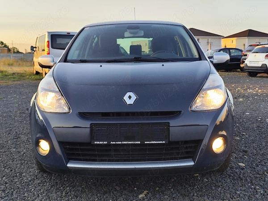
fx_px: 356
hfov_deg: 41.2
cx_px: 134
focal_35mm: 46
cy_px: 100
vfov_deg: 31.5
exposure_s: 1/167
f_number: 1.65
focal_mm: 6.19
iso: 50
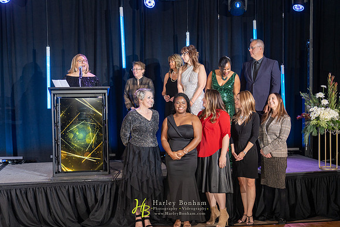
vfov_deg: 28.7
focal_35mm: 47
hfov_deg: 41.9
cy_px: 114
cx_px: 170
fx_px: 444
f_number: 4
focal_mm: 47
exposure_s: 1/200
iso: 1600
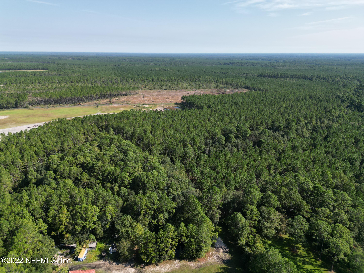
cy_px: 136
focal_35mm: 24
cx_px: 182
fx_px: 252
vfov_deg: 56.8
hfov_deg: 71.6
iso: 120
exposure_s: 1/2500
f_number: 1.7
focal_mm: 6.72
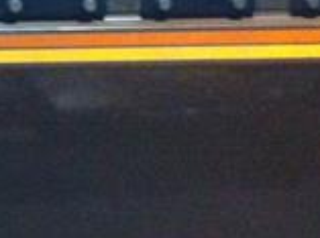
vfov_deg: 10.2
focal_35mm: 143
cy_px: -18
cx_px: -139
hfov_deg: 13.2
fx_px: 1319
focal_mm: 3.85
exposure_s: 1/15
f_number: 2.8
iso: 800
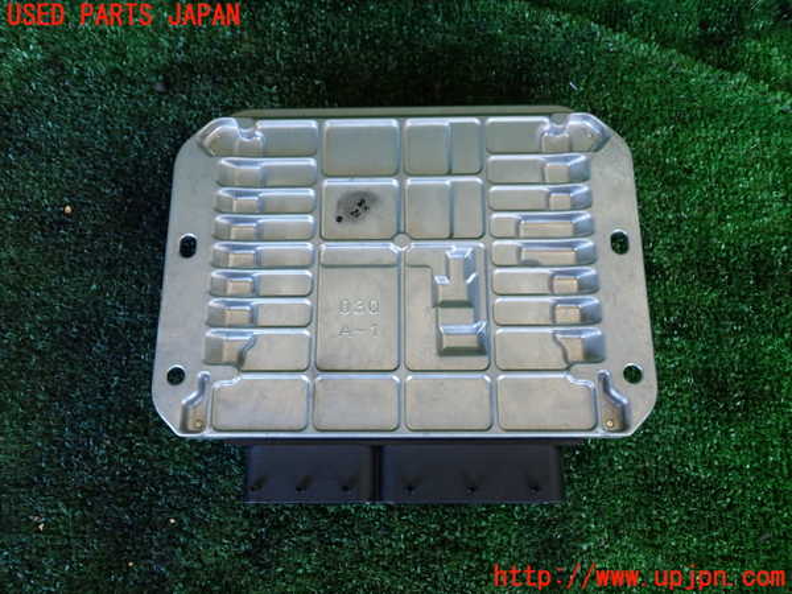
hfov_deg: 60.0
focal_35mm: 30
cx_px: 396
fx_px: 686
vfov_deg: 46.8
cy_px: 297
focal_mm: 5.4
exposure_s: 1/50
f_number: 2.3
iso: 200
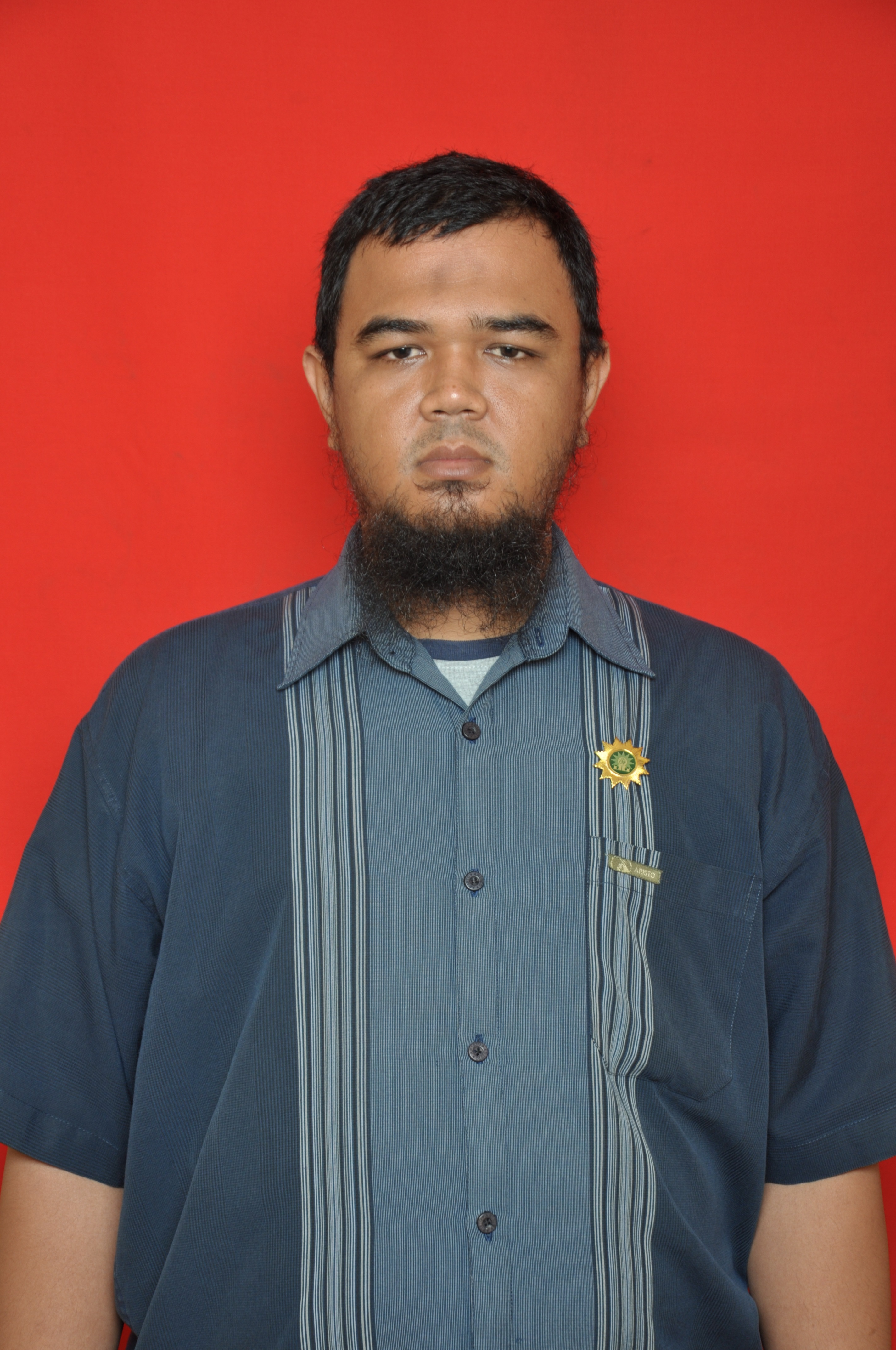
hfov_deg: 17.4
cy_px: 675
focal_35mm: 78
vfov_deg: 26.0
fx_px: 2919
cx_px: 448
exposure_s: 1/100
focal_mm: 52
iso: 200
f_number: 8
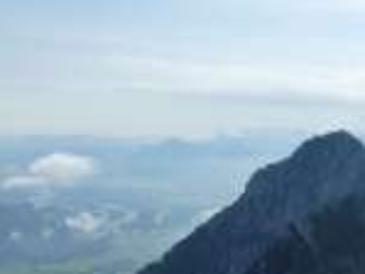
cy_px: 210
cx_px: 338
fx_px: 612
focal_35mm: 58
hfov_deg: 31.4
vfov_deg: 24.9
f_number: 5
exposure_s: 1/800
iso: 80
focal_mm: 4.3
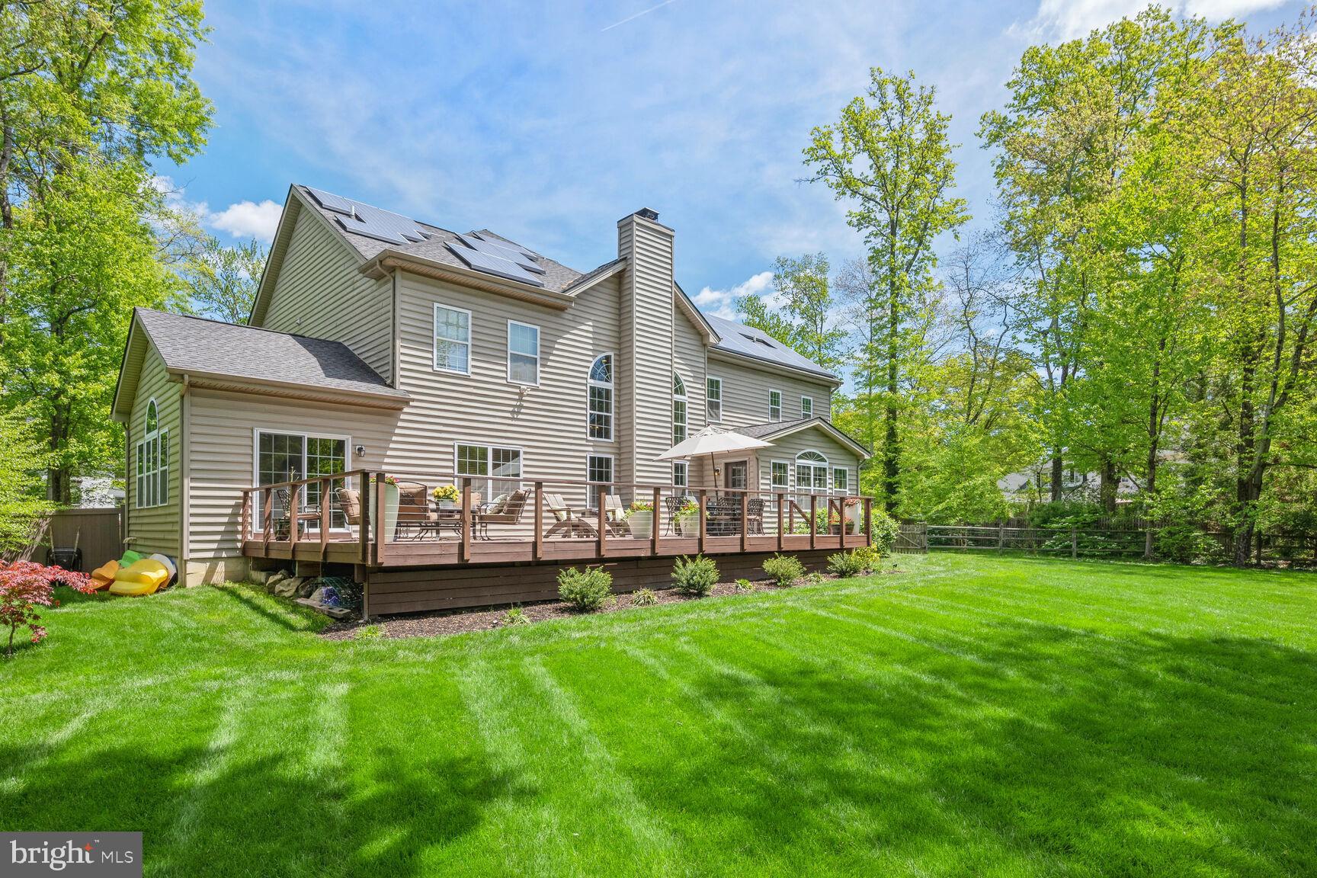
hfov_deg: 90.0
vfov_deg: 67.4
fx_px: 658
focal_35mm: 18
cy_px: 439
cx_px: 658
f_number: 8
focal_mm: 18
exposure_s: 1/400
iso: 200
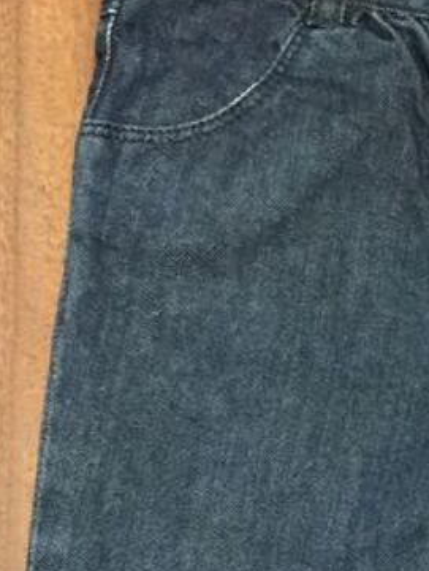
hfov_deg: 13.3
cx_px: 562
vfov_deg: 18.0
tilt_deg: -80.4
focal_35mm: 107
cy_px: 556
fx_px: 1767
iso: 125
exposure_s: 1/4
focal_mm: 4.15
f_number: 2.2
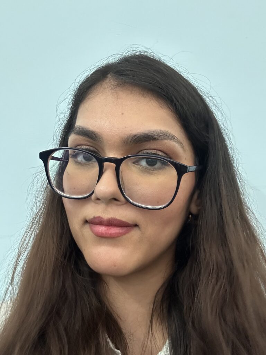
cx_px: 133
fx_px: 307
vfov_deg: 60.0
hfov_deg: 46.8
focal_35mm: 30
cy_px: 178
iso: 320
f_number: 1.9
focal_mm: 2.69
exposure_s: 1/33
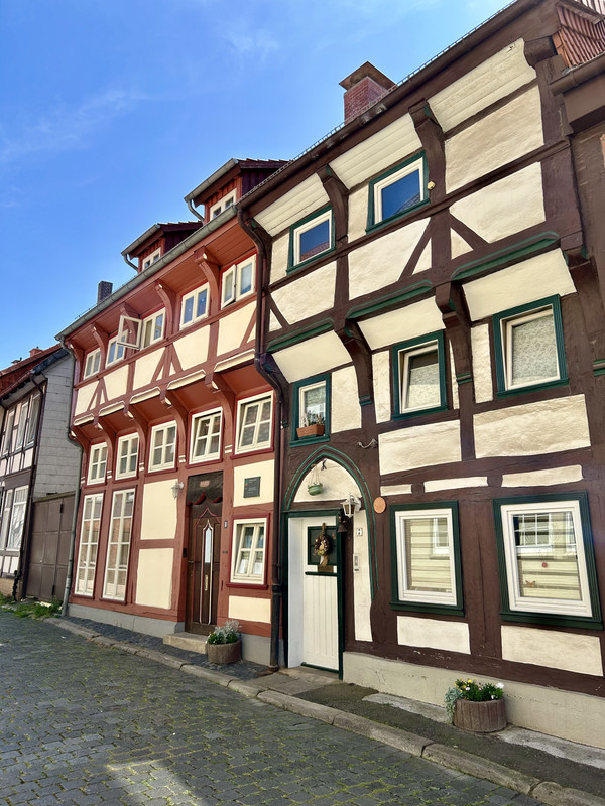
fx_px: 606
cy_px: 403
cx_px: 302
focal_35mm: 26
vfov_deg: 67.3
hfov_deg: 53.1
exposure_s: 1/2123
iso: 50
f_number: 1.5
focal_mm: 5.7
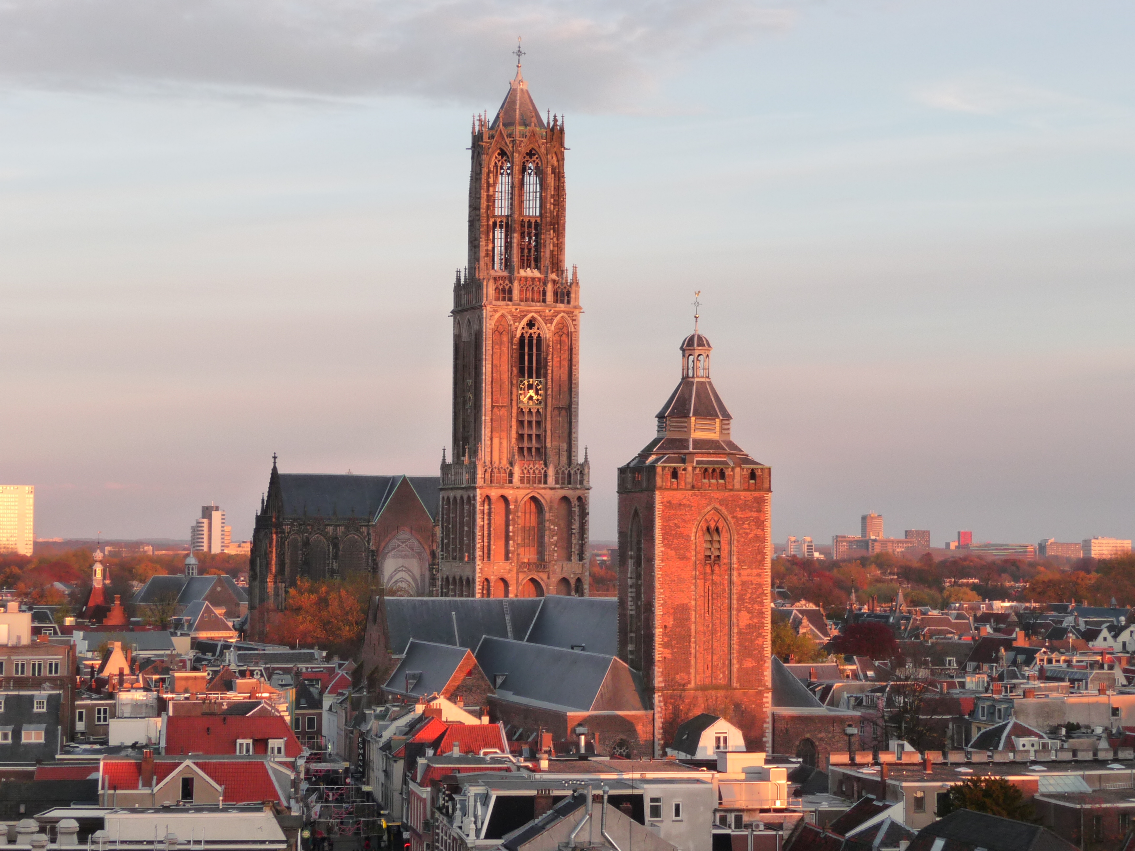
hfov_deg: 22.0
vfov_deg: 16.6
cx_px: 568
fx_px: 2918
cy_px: 426
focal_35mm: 89
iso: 160
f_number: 4.7
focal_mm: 15.2
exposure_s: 1/100
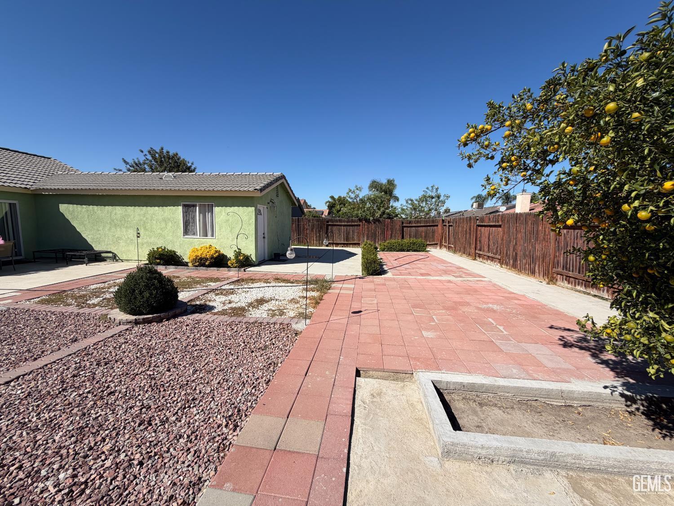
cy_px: 253
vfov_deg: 85.7
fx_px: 273
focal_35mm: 14
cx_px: 337
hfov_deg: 102.1
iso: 20
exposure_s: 1/1125
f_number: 2.2
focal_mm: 2.22
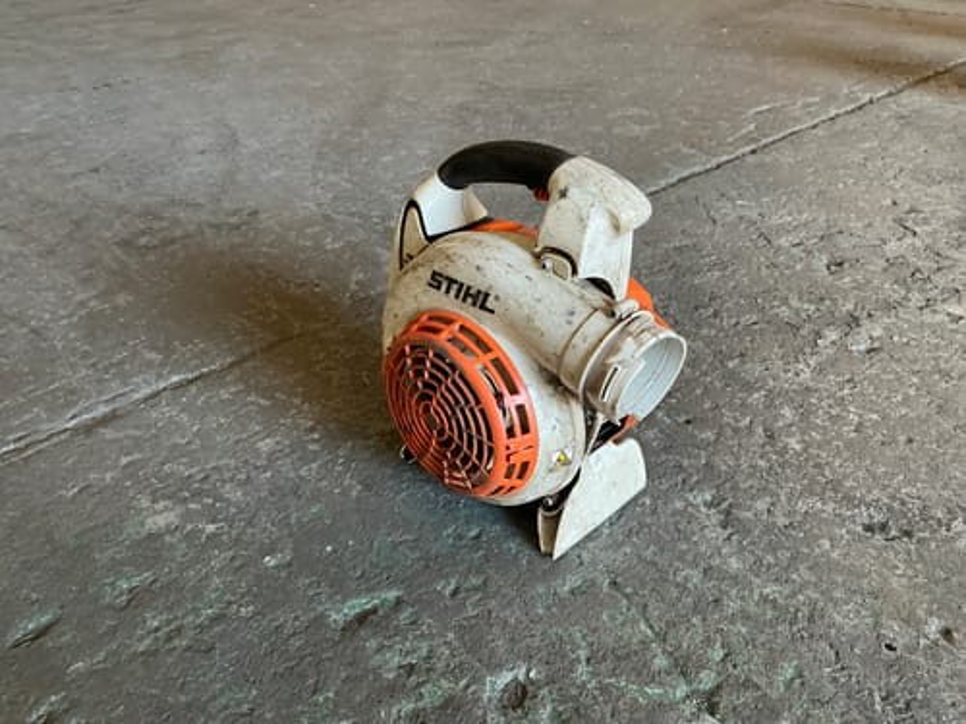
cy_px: 362
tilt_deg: -31.6
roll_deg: +2.0
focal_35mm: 28
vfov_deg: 49.7
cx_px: 483
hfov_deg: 63.4
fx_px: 781
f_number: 1.8
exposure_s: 1/50
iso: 125
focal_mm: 3
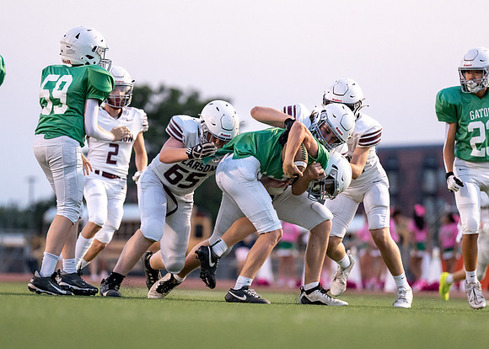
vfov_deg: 5.2
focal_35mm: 279
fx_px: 3874
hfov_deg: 7.2
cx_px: 234
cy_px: 224
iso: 2500
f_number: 2.8
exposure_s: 1/1000
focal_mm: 200
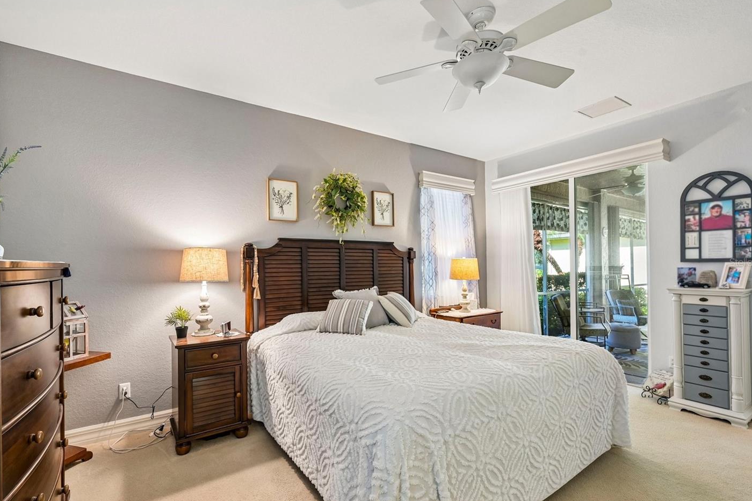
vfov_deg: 73.7
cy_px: 262
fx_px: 334
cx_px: 348
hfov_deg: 96.6
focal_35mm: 16
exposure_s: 1/10
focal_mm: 14
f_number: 8
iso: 400
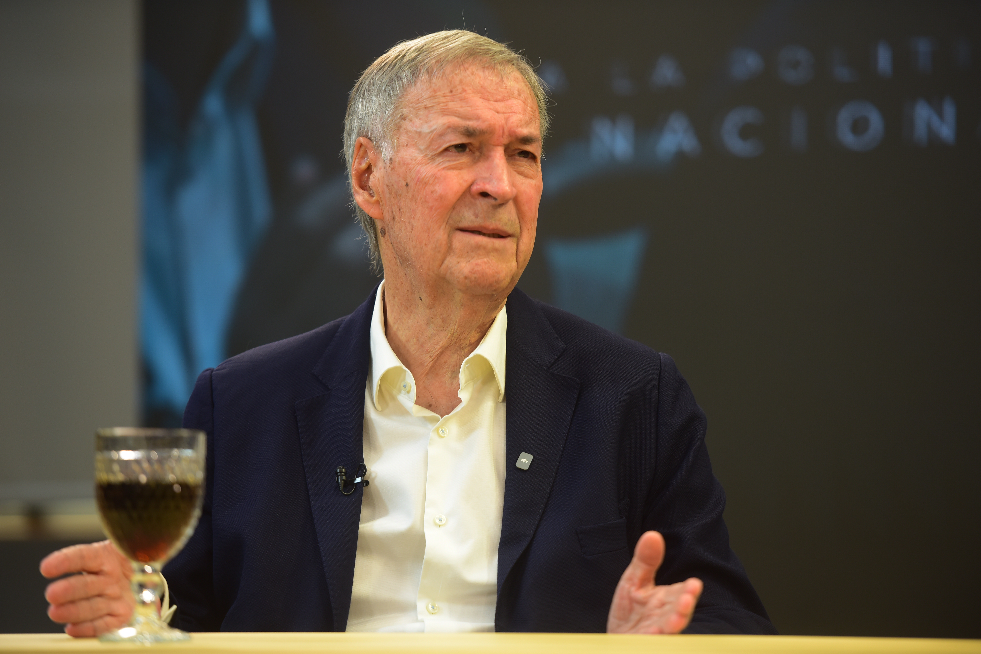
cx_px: 491
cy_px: 326
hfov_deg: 11.7
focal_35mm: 176
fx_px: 4795
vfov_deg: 7.8
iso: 400
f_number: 2.8
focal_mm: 175
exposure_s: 1/125
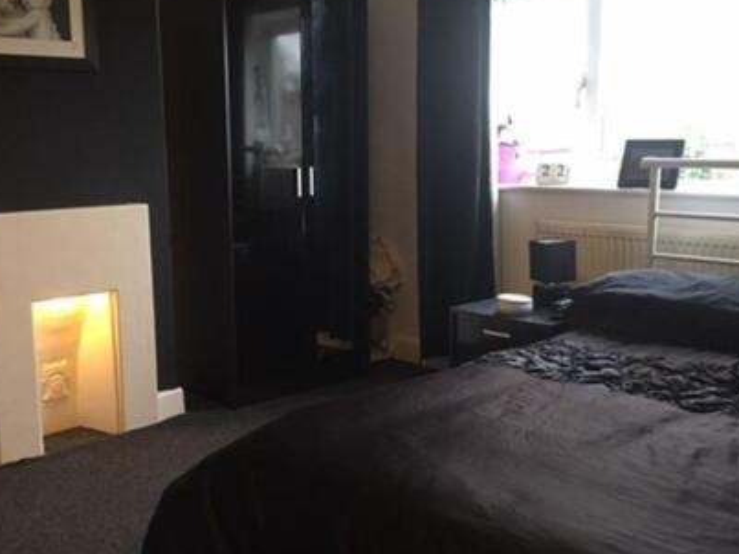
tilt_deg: -9.8
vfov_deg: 34.3
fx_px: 896
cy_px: 285
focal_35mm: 42
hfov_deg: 44.8
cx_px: 360
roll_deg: +0.9
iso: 250
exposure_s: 1/33
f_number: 2.2
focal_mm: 4.15
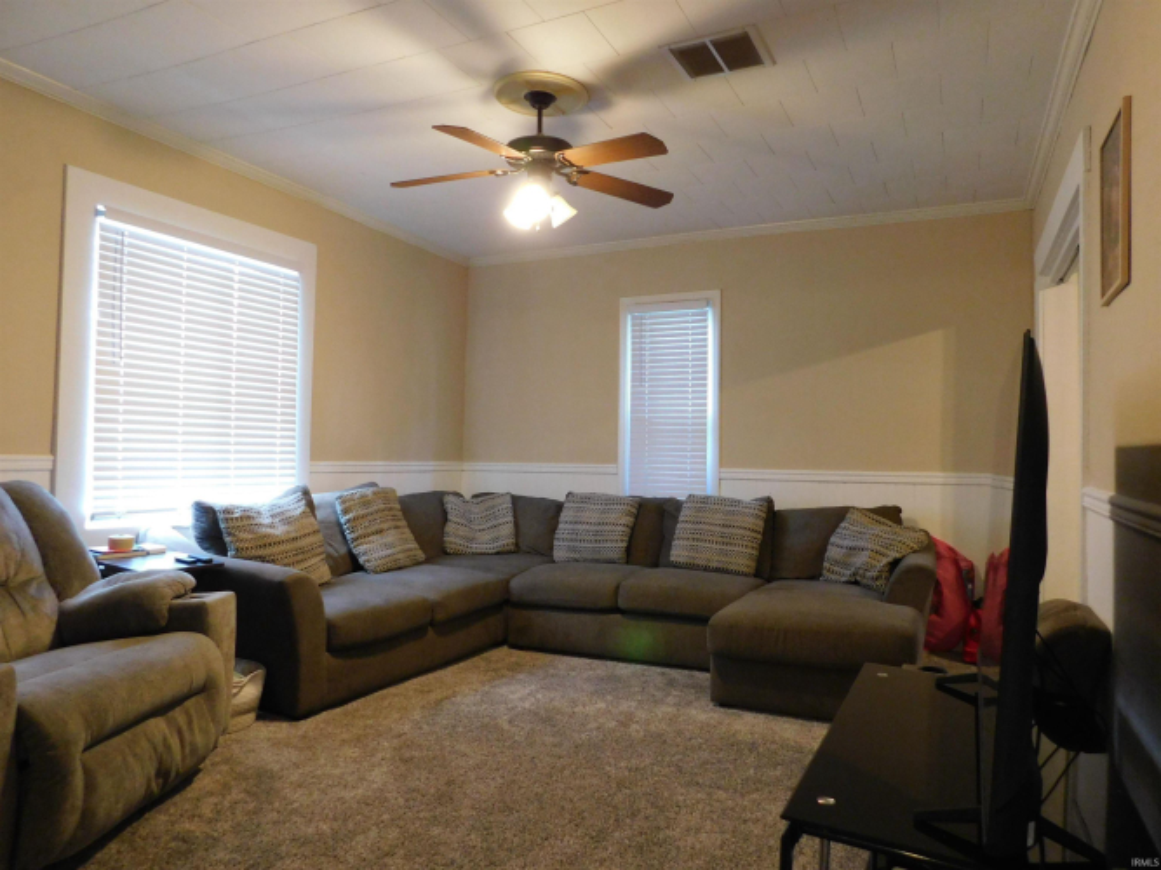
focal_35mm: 23
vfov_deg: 58.9
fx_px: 771
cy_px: 435
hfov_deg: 73.9
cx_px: 580
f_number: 3
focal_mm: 4
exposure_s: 1/20
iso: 400
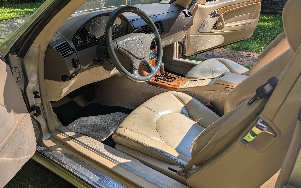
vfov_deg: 47.6
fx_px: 213
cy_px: 96
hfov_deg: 70.4
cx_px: 149
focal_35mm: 26
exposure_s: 1/1002
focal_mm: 6.81
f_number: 1.85
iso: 46
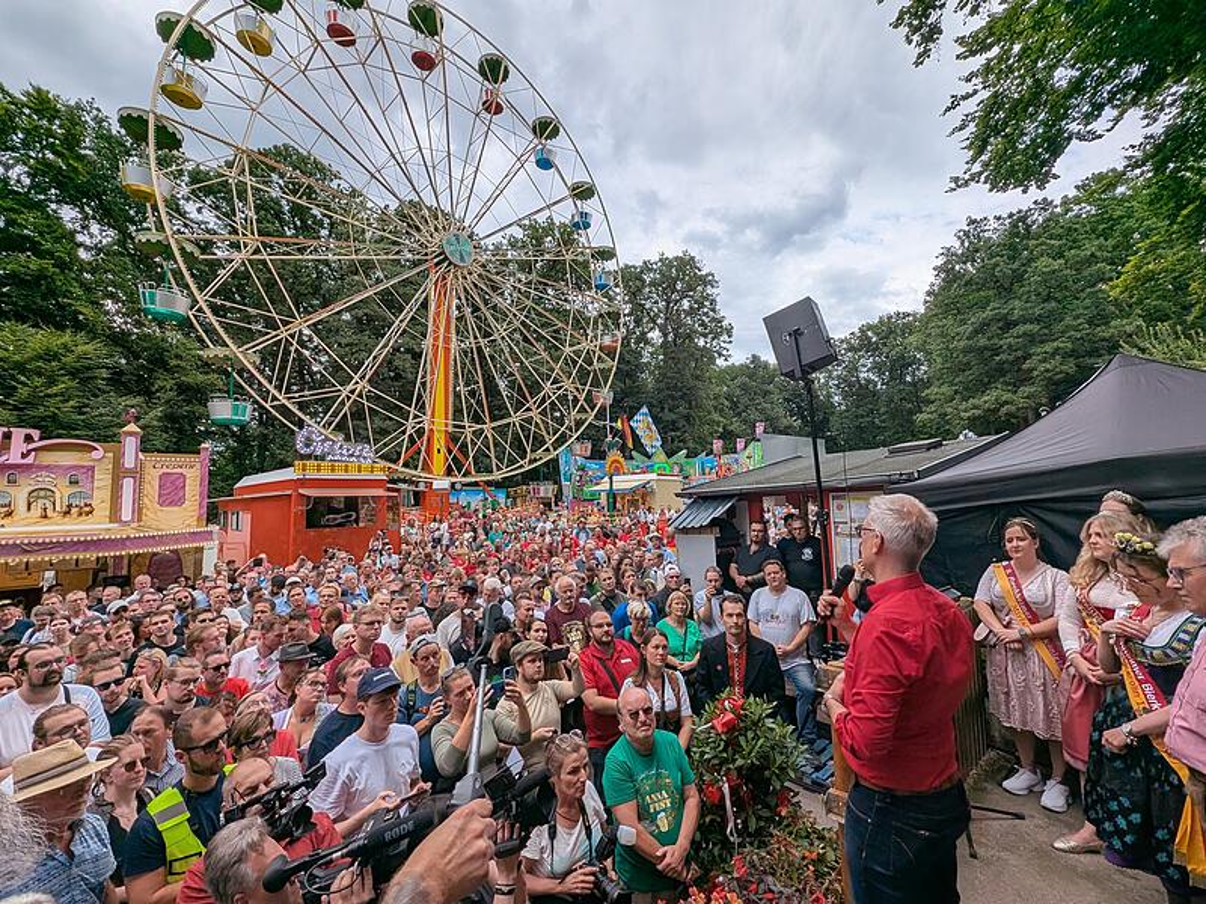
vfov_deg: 89.9
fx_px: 453
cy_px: 452
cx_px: 603
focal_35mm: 13
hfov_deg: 106.2
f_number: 2.2
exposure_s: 1/650
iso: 43
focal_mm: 1.95
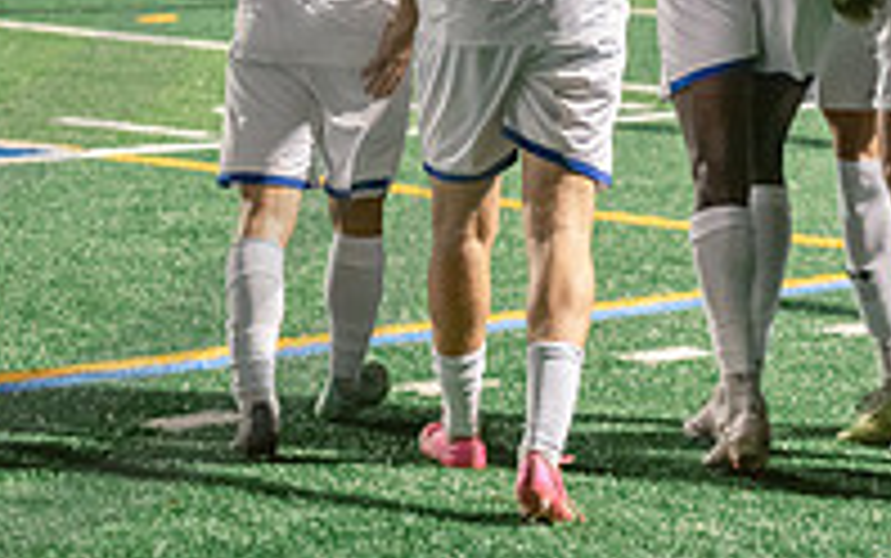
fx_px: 5078
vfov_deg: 6.2
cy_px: -214
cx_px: -198
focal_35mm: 209
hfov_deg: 9.9
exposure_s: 1/320
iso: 2500
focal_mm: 70
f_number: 3.5
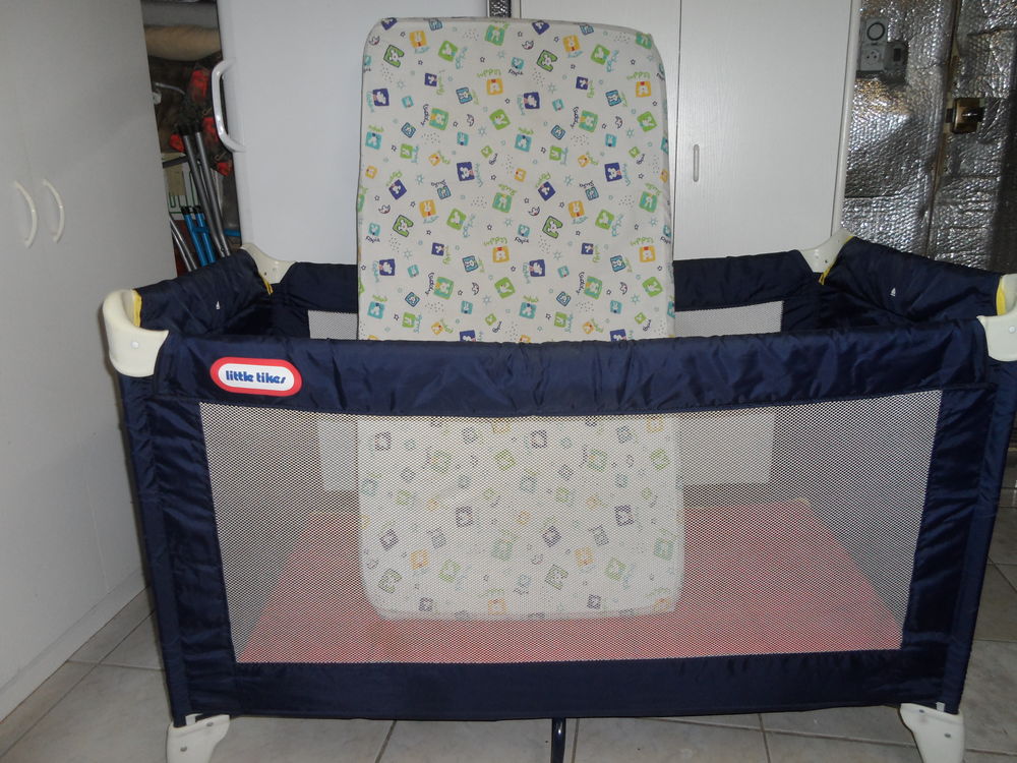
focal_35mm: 25
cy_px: 382
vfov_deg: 54.9
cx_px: 508
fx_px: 734
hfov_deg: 69.4
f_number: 2.5
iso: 100
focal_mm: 4.5
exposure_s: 1/30
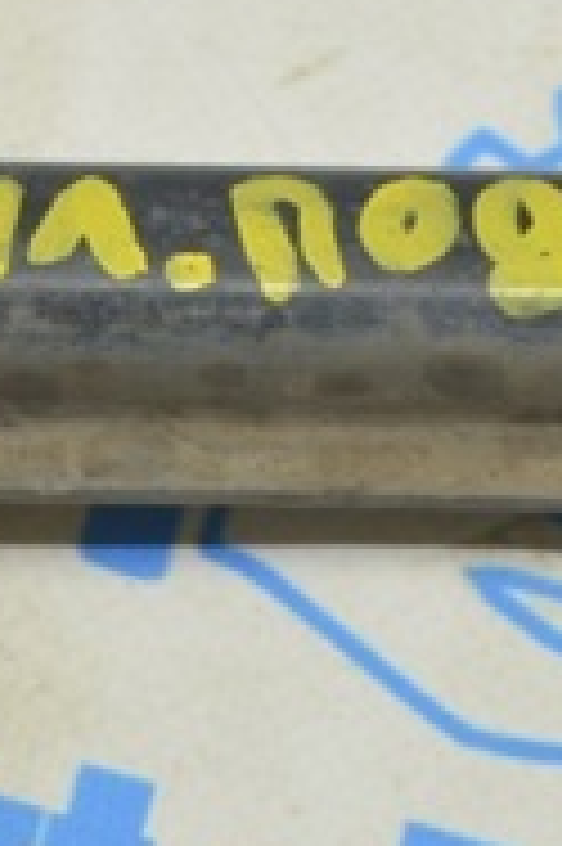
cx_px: -211
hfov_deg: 6.3
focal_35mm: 214
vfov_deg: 9.6
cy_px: 25
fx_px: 5020
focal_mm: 42
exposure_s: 1/20
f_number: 5.6
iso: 400
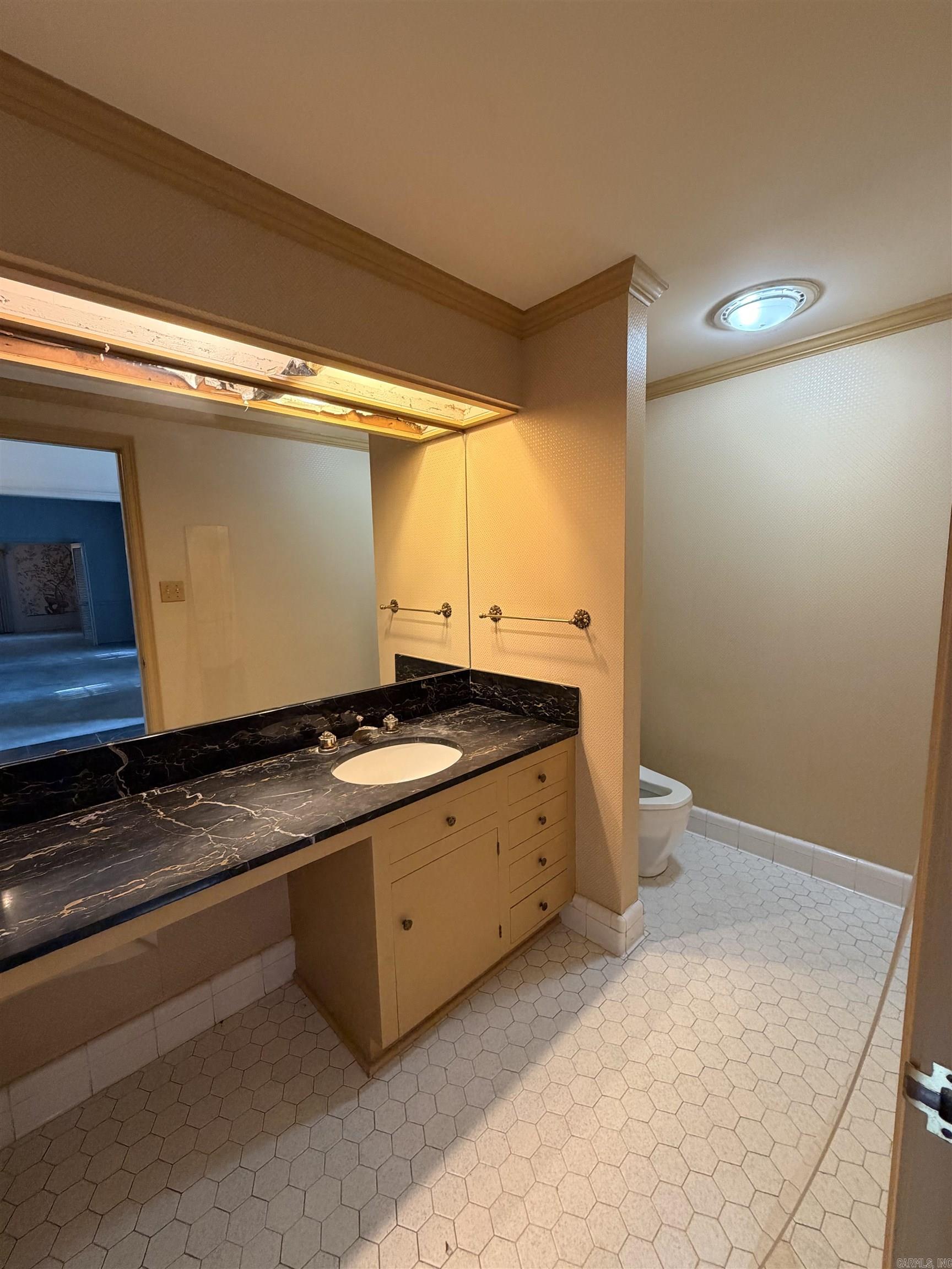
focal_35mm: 14
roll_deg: +1.8
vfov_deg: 102.1
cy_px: 634
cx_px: 476
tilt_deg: -6.2
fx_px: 513
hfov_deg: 85.7
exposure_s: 1/60
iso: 250
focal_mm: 2.22
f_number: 2.2
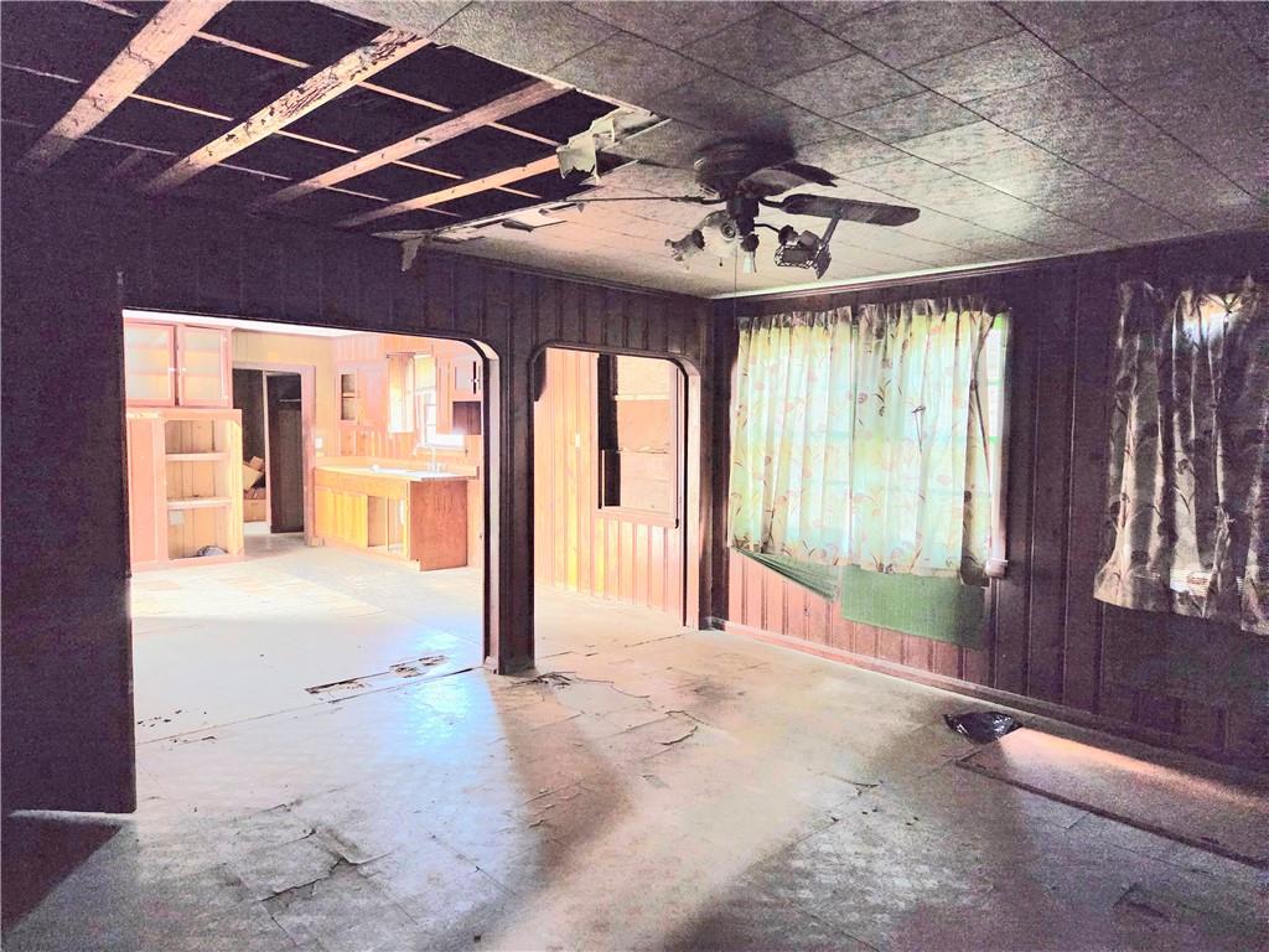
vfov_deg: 58.9
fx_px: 843
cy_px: 476
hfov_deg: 73.9
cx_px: 634
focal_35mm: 23
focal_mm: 5.4
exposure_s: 1/120
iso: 1250
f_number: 1.8
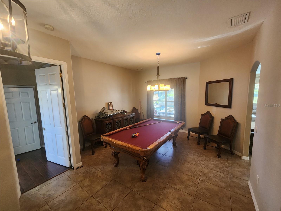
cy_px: 106
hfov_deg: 106.2
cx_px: 140
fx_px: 106
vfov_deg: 89.9
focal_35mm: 13
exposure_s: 1/60
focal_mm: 2.2
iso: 320
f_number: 2.2
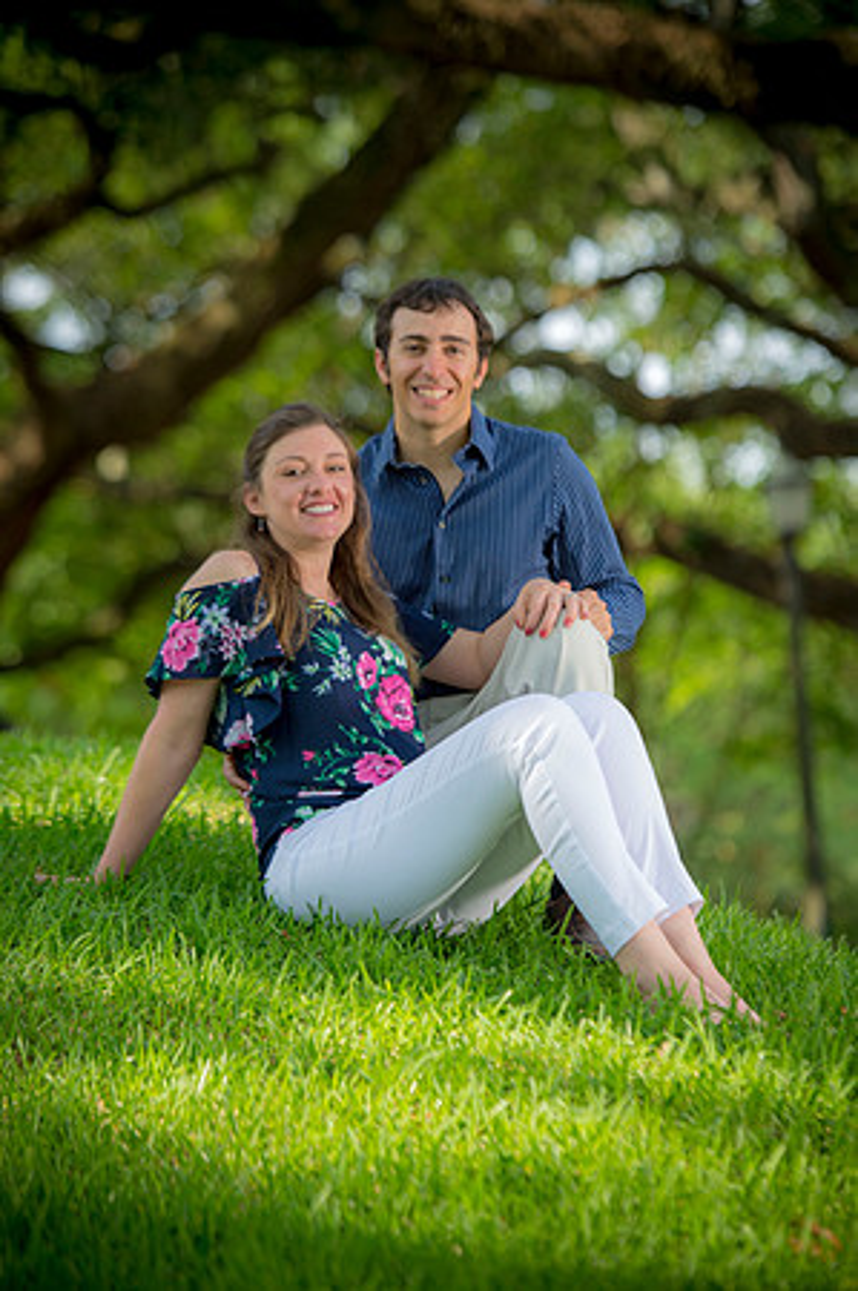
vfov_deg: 14.7
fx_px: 5016
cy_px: 646
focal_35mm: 140
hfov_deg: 9.8
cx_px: 429
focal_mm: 140
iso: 200
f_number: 3.5
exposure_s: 1/400
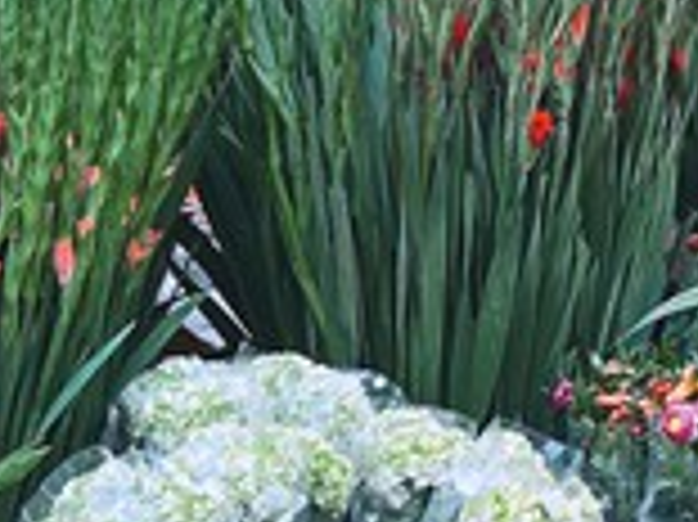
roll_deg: -1.8
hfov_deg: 16.7
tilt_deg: -4.9
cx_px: 905
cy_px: -70
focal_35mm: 111
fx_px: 2236
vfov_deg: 13.0
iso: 50
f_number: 1.5
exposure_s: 1/340
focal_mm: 5.7
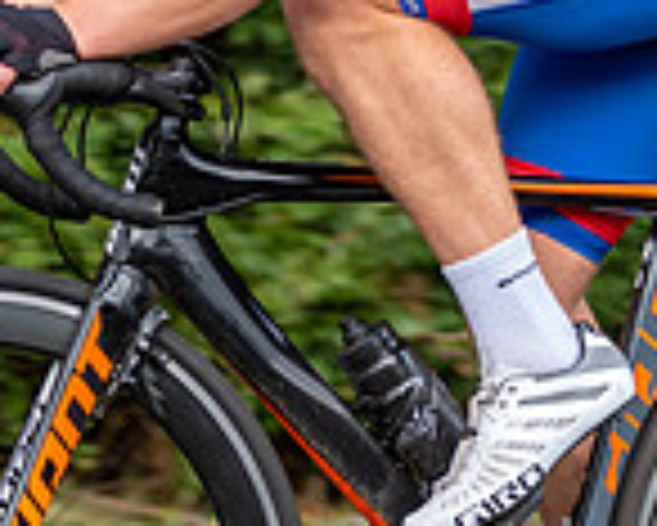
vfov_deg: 5.3
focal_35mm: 291
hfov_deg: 6.6
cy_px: -201
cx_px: 211
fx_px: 5662
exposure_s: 1/640
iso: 160
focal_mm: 70
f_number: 2.8
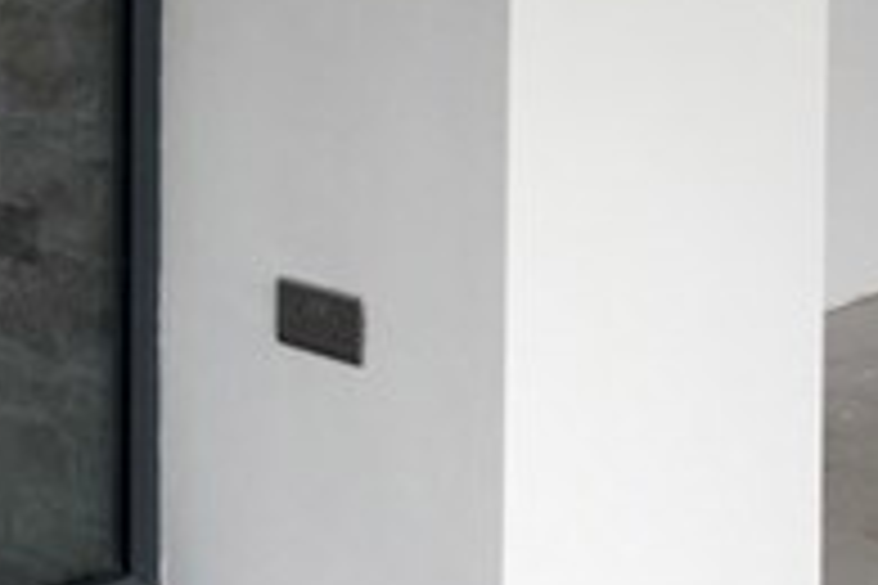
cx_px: 72
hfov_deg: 16.3
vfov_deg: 10.7
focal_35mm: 124
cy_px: -266
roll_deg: -0.2
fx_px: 3024
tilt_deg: -4.7
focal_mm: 4.15
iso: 25
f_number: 2.2
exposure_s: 1/100
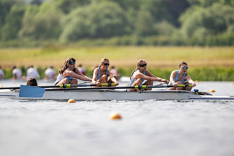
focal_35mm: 600
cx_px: 117
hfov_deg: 3.4
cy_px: 78
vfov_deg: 2.3
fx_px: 3903
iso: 160
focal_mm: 600
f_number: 4
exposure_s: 1/2500
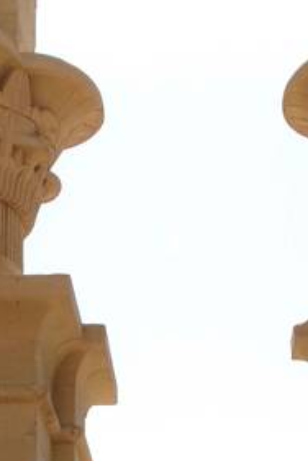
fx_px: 1270
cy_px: 484
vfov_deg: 19.9
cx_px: 218
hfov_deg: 13.8
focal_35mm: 99
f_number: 10.8
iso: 100
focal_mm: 5.1
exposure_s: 1/80
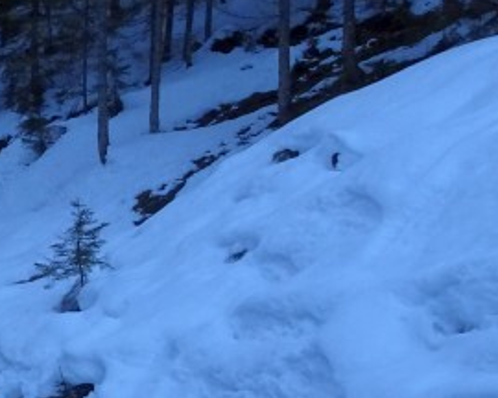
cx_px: -323
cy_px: 265
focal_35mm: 89
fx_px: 1312
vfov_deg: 17.2
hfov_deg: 18.2
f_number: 3.5
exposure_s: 1/250
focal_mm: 4.1
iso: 200
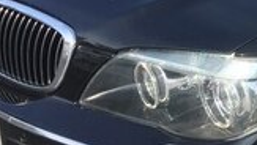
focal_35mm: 128
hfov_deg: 14.9
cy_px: 9
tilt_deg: -19.1
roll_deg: -0.3
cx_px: 437
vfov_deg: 9.4
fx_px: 873
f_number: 2.2
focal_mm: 4.15
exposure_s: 1/1068
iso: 32
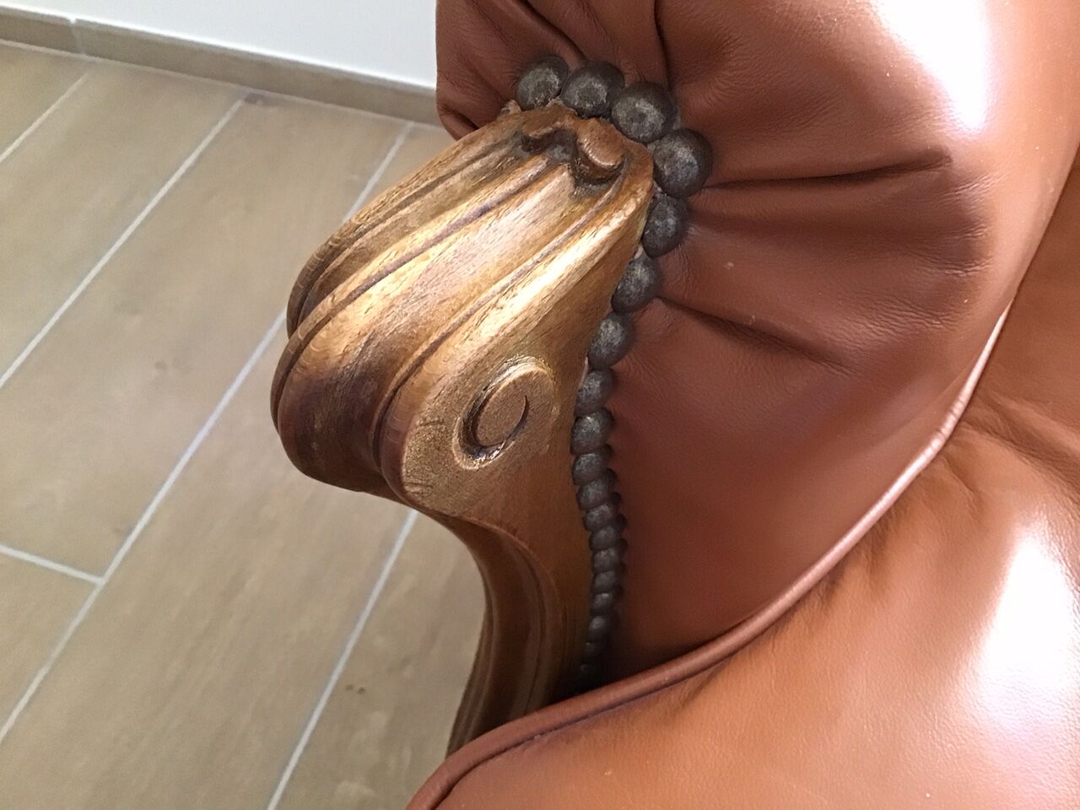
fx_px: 967
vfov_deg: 45.4
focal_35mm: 31
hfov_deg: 58.4
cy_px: 405
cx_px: 540
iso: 400
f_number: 2.4
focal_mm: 3.3
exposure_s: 1/17
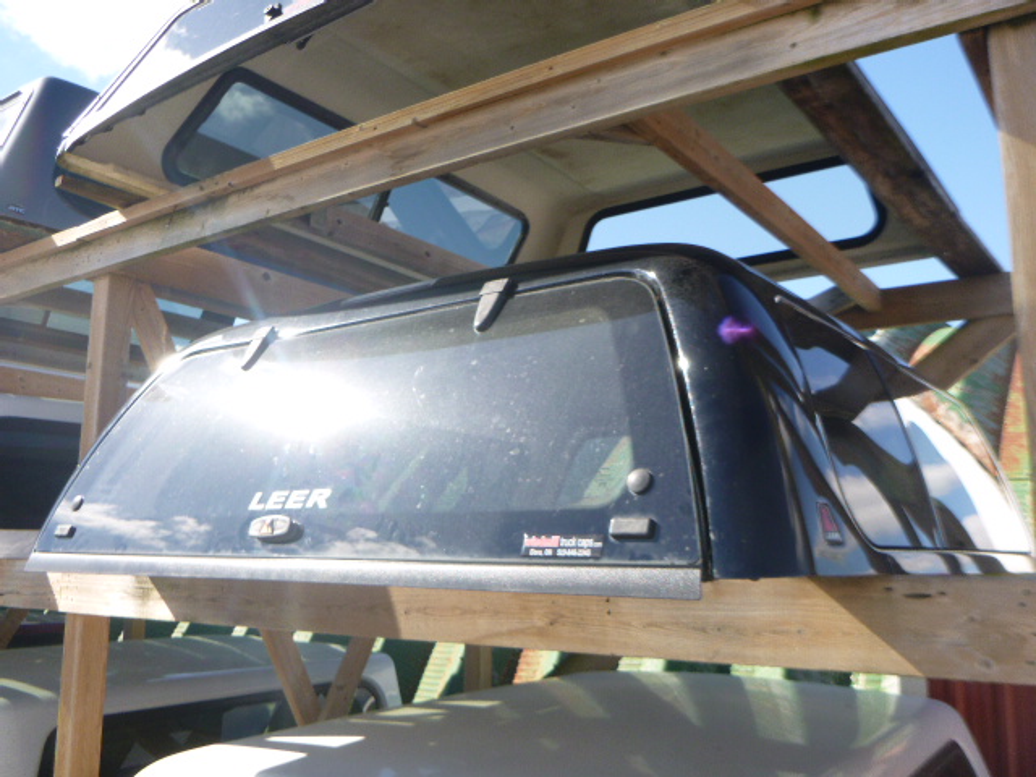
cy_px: 388
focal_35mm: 31
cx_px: 518
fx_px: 928
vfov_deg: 45.4
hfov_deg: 58.4
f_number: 4.2
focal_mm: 5.5
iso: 100
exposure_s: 1/160
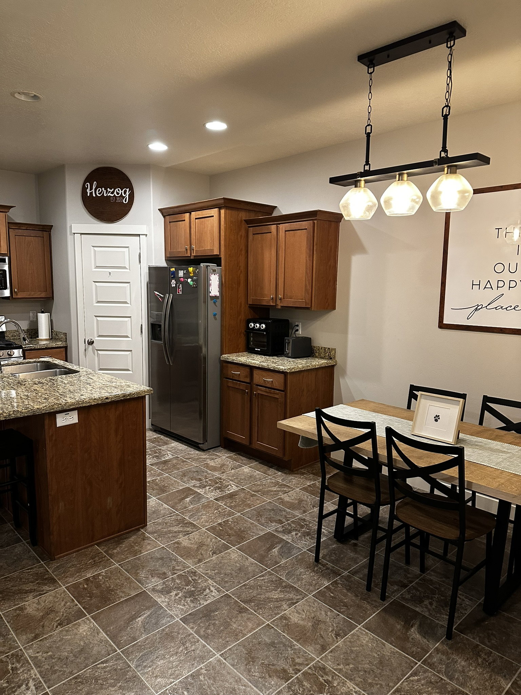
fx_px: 482
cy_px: 348
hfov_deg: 56.8
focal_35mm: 24
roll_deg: -1.2
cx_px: 260
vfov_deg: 71.6
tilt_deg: -6.9
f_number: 1.78
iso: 400
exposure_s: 1/60
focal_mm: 6.86
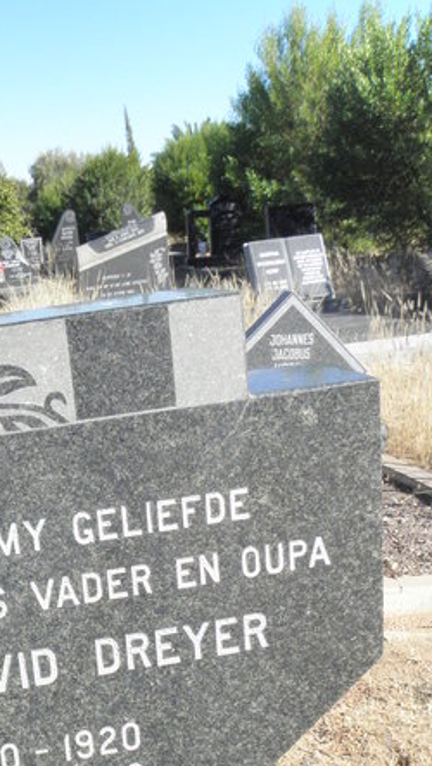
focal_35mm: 51
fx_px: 1038
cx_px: 24
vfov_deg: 37.9
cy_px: 687
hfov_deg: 22.8
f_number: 6.3
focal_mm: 4.6
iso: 200
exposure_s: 1/400
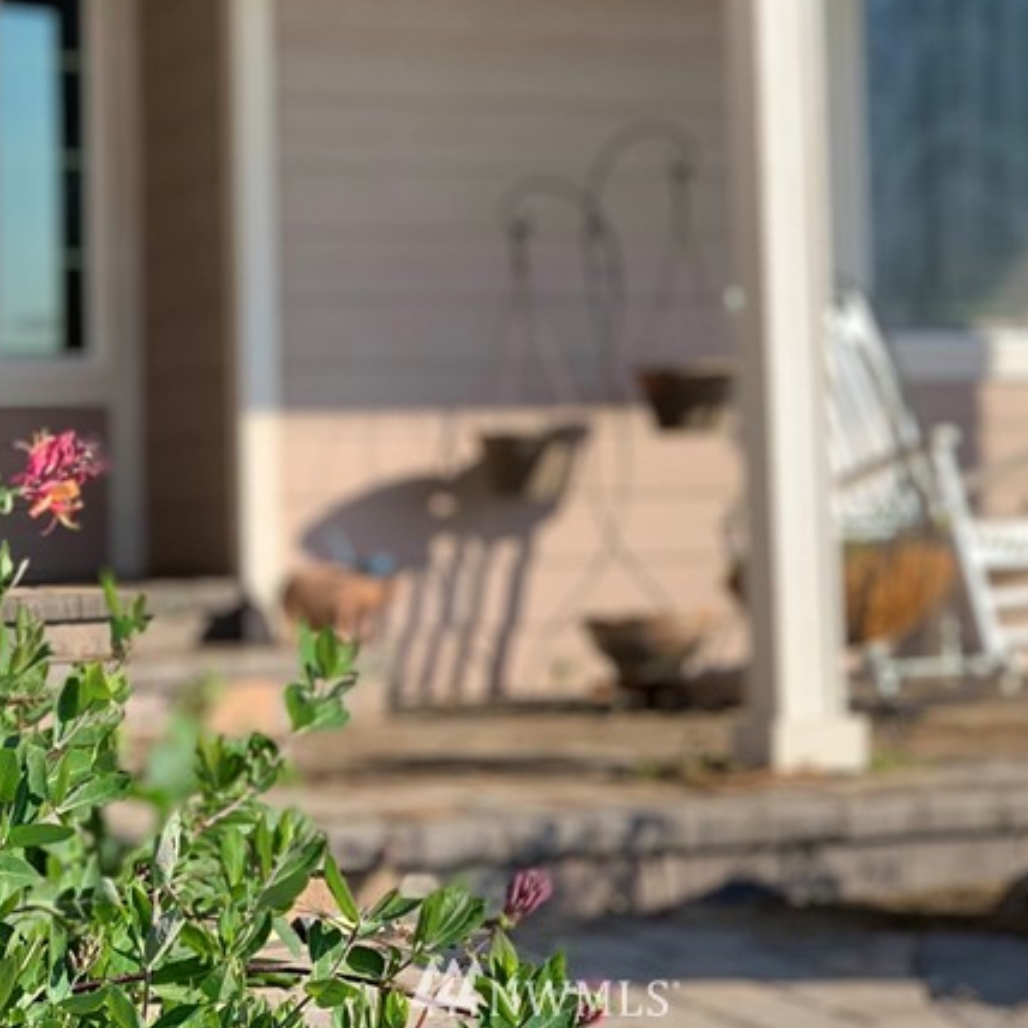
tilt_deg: +6.8
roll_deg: +1.5
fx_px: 3696
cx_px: 545
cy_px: 156
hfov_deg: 15.8
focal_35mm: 110
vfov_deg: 15.7
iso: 16
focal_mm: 6
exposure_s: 1/457
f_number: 2.4
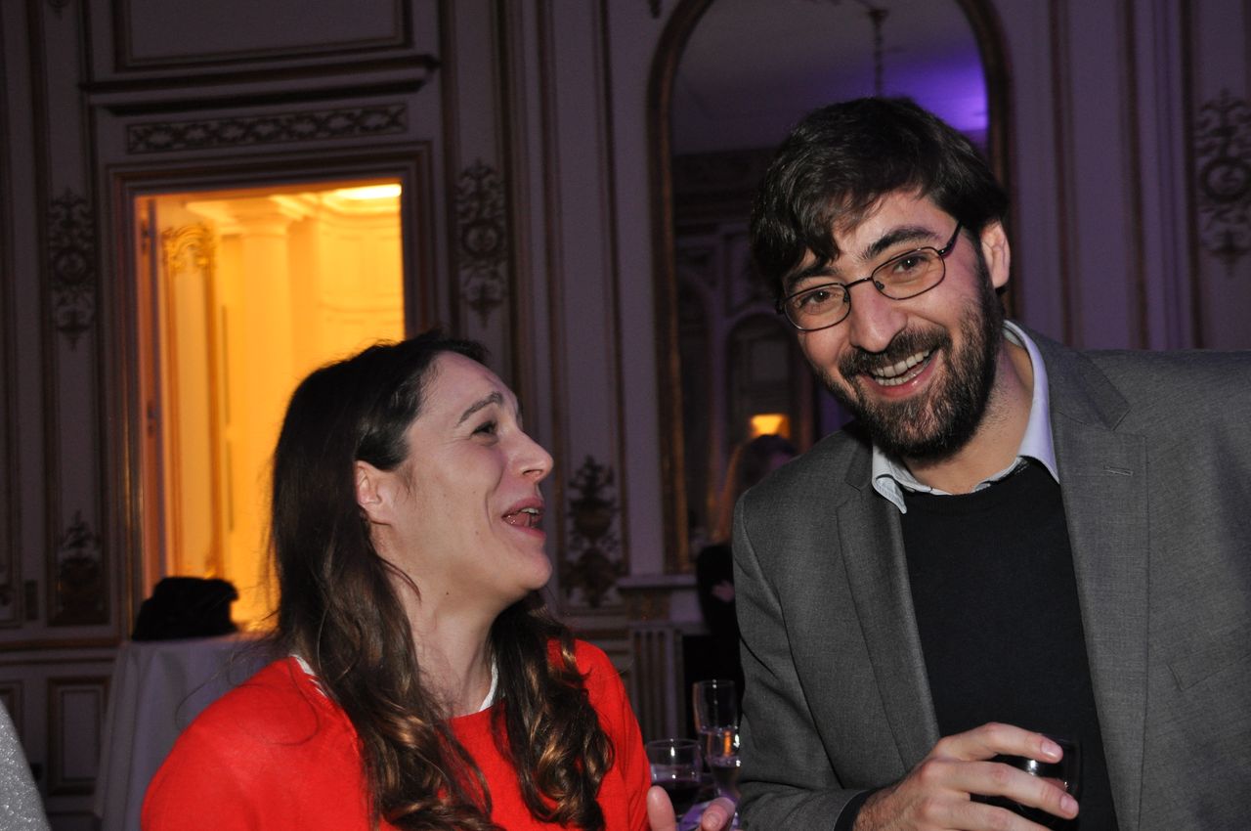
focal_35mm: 45
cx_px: 626
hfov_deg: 43.7
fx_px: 1562
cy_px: 416
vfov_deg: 29.8
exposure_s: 1/60
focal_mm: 30
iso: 800
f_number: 4.2
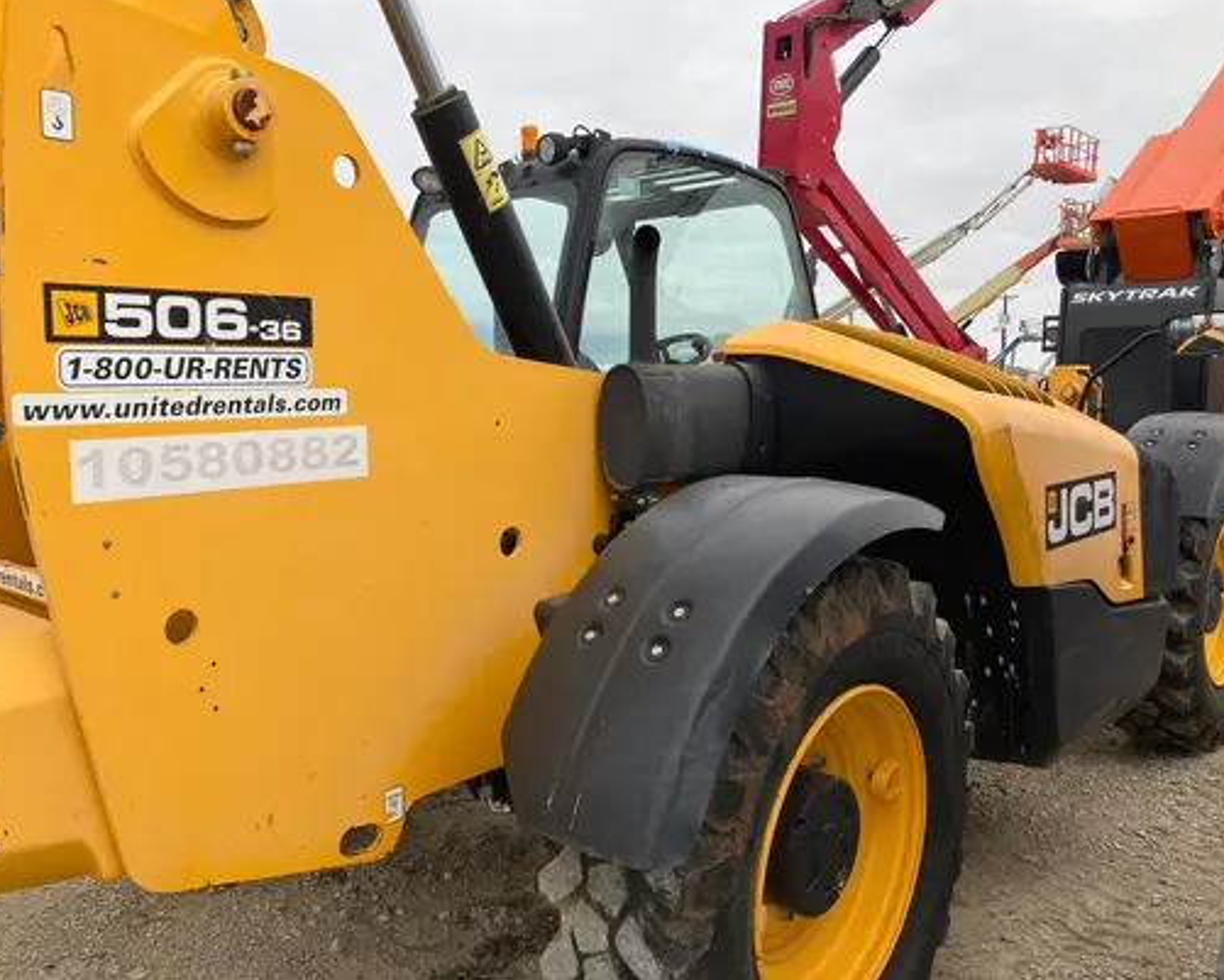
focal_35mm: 30
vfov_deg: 48.5
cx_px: 599
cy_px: 478
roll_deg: +0.0
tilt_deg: -2.4
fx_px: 1087
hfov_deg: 58.8
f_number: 1.8
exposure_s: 1/1185
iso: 32
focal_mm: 3.99
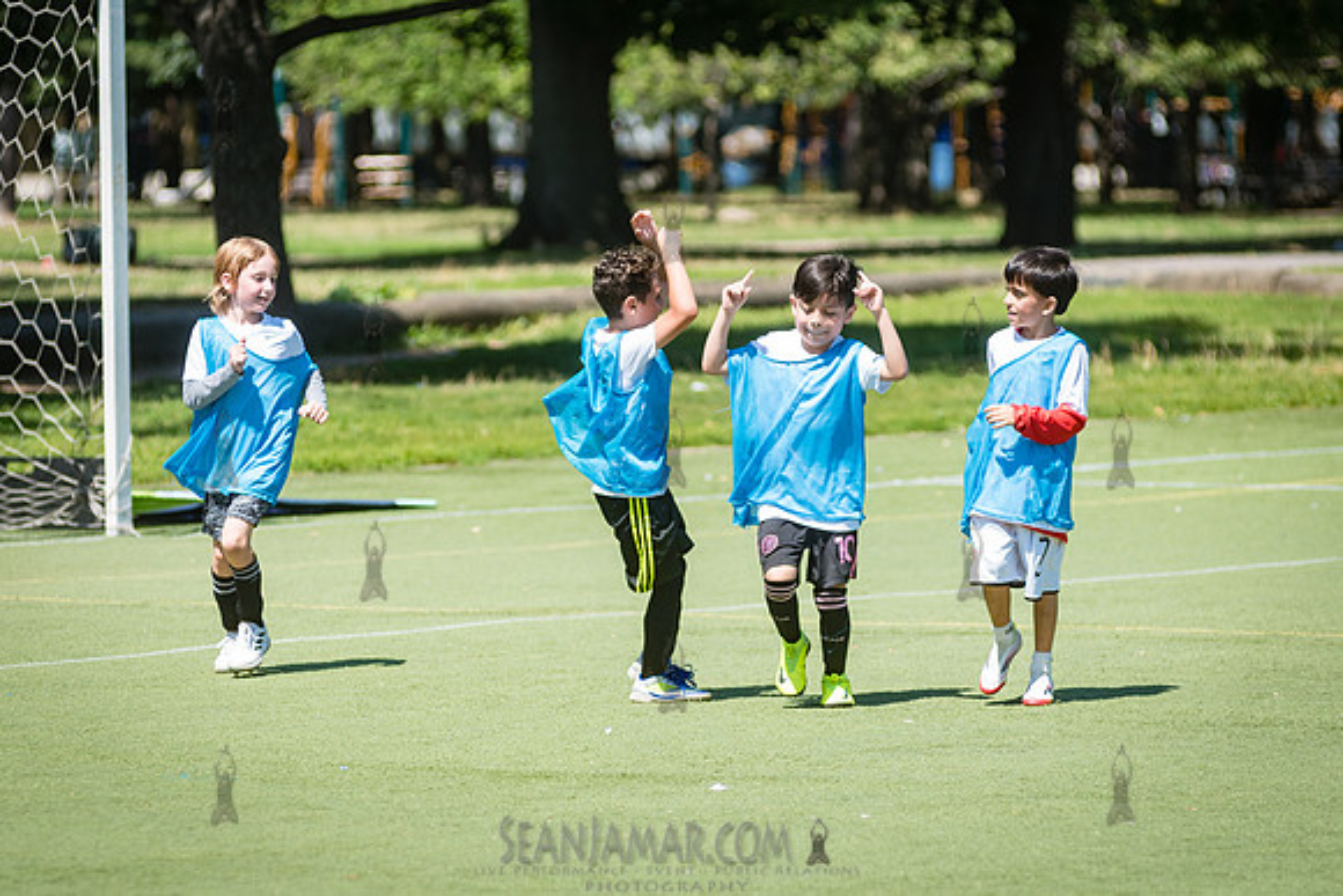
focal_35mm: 233
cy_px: 487
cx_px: 679
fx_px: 8696
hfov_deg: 8.8
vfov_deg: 5.9
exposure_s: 1/1250
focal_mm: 170
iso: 200
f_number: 4
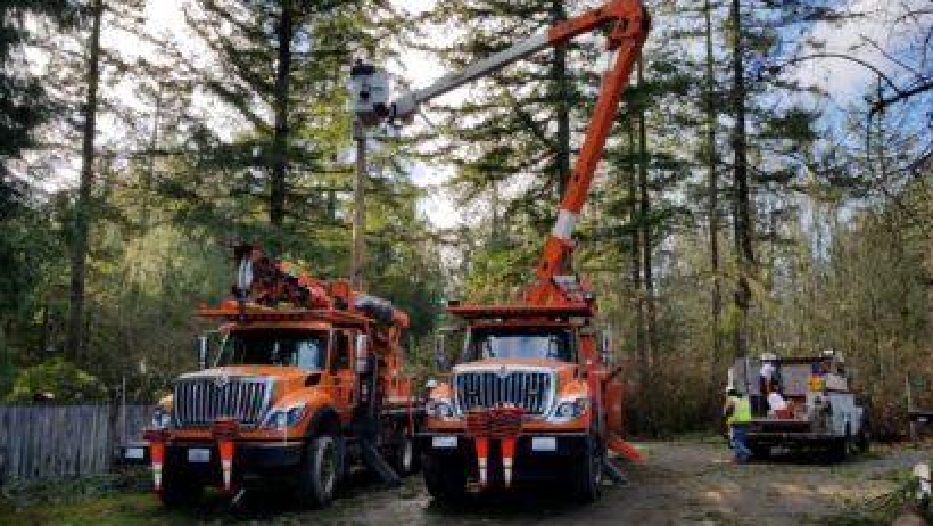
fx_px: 718
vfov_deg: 40.2
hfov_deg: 66.0
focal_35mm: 29
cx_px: 469
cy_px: 286
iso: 50
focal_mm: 4.25
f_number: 1.7
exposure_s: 1/1220
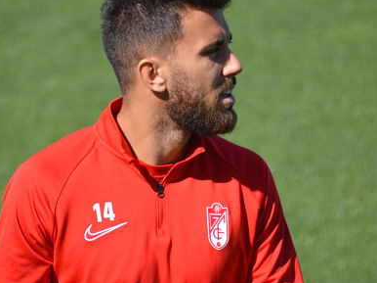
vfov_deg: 2.0
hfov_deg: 2.7
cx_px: 183
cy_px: 146
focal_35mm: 728
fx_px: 7924
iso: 400
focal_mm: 300
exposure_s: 1/1600
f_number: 5.6
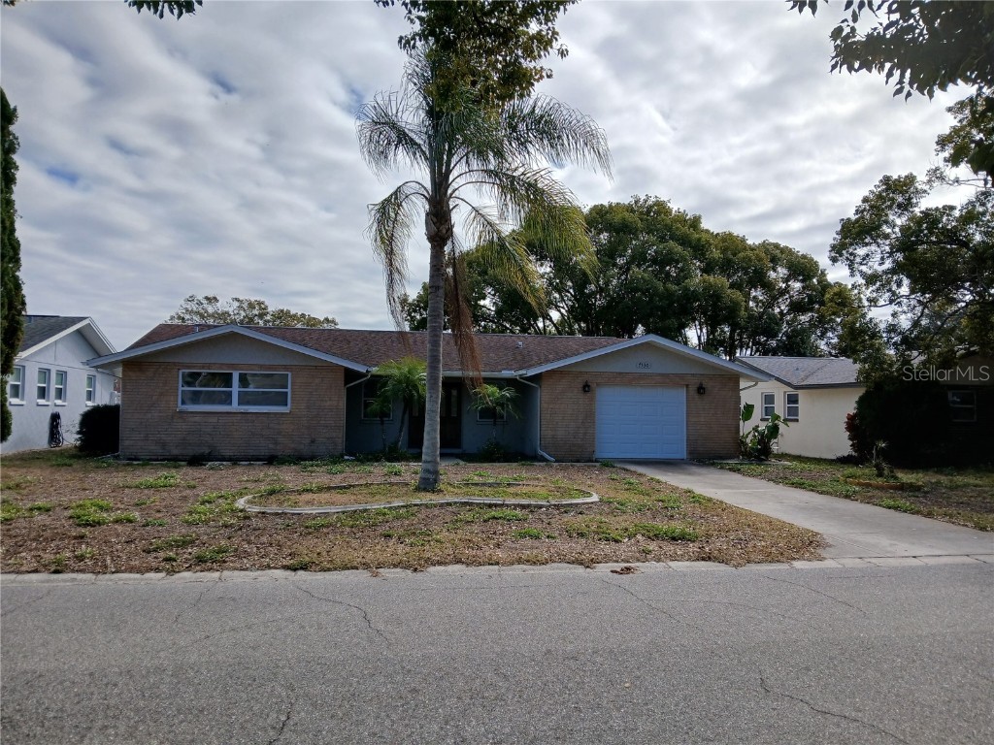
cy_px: 372
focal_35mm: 26
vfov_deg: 53.1
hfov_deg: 67.3
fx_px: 747
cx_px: 497
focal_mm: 3.98
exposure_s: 1/1127
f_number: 1.8
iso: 20
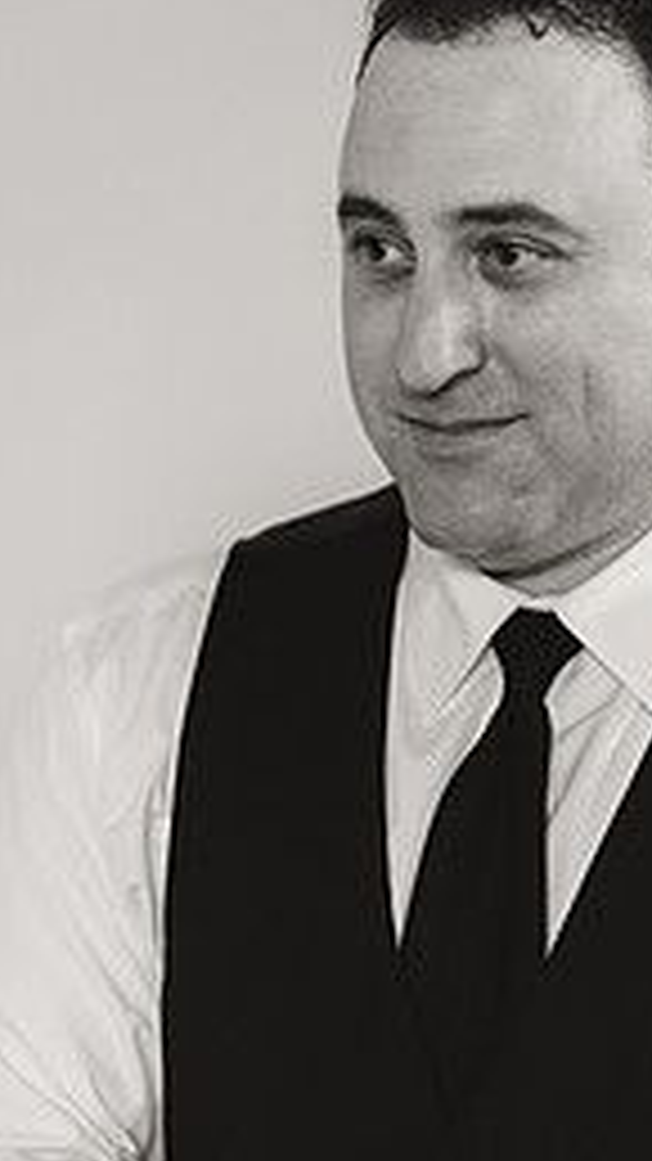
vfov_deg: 13.8
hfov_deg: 7.8
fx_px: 4767
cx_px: 526
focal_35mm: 155
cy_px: 914
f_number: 2.2
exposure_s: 1/125
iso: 1600
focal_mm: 85
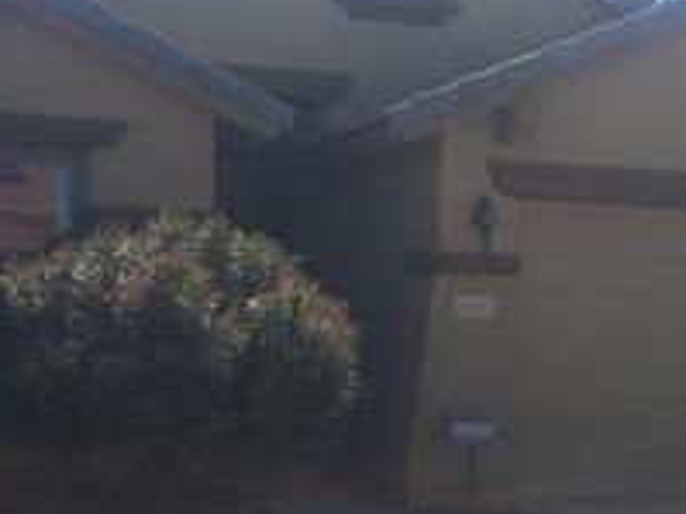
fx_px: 1446
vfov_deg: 19.8
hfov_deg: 26.7
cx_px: 383
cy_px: 457
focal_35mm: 73
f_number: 2.2
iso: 32
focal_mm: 4.15
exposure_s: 1/2326
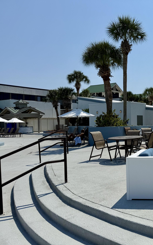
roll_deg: -0.2
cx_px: 163
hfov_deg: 33.1
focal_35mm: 34
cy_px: 123
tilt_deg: -0.3
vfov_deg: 56.7
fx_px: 227
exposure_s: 1/10309
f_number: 1.78
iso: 80
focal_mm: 6.76
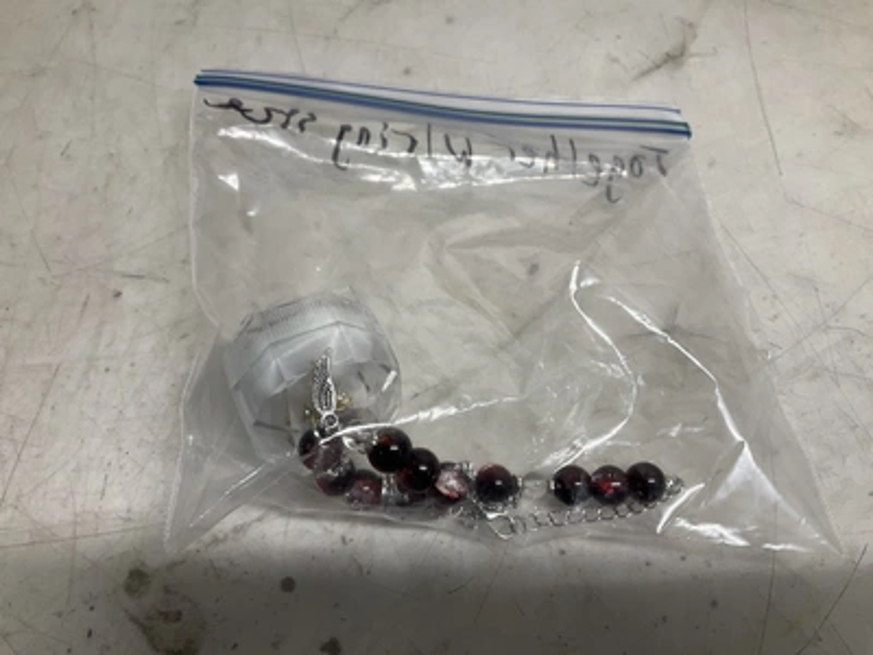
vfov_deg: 48.2
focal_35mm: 29
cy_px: 328
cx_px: 436
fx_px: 731
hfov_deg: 61.7
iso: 50
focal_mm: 3
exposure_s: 1/120
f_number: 1.8
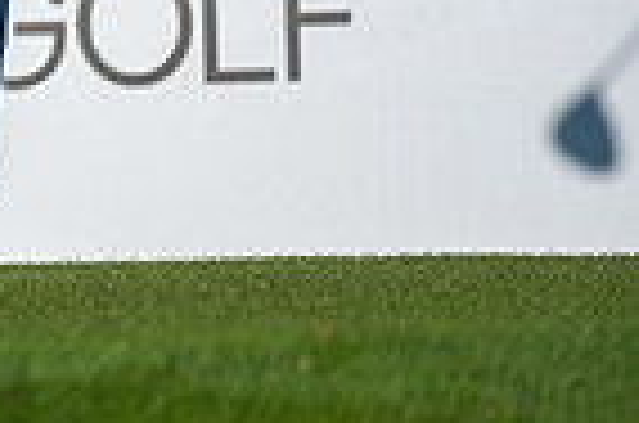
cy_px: -394
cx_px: -662
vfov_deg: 1.1
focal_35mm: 1230
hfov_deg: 1.7
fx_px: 21784
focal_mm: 300
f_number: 4
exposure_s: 1/1600
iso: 160
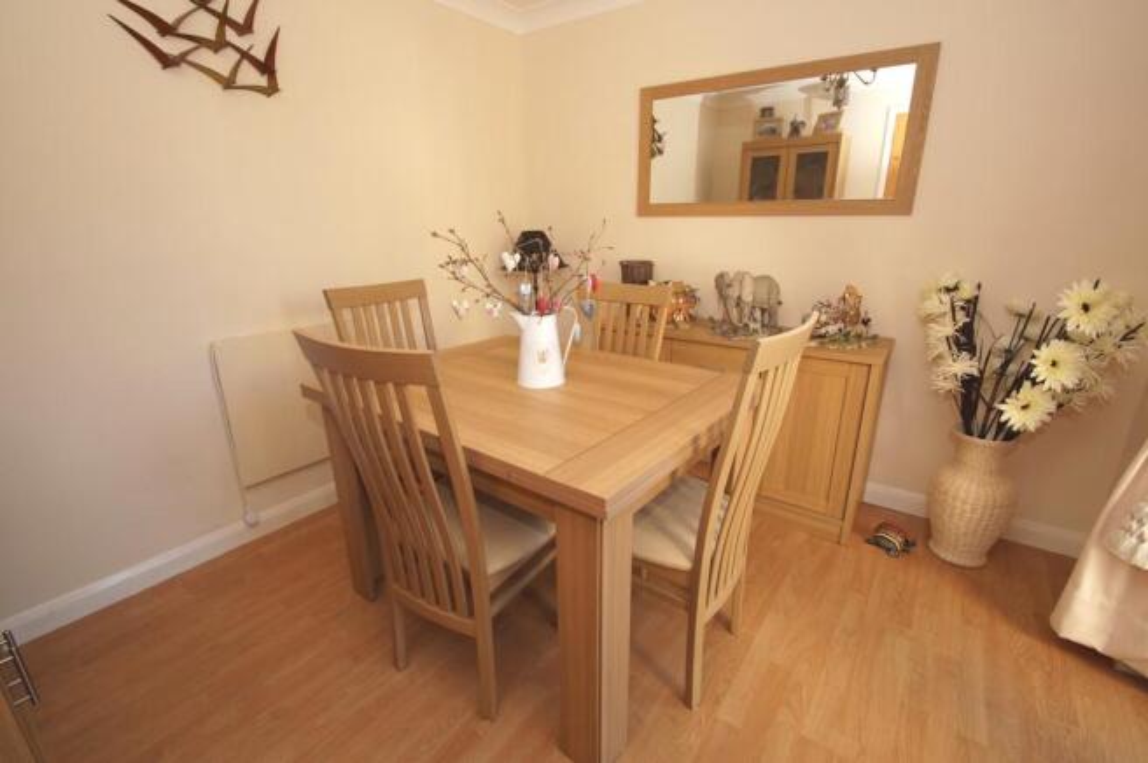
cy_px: 382
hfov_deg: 100.4
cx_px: 574
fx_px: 478
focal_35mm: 15
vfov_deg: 77.2
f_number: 5.6
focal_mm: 10
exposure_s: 1/60
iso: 400
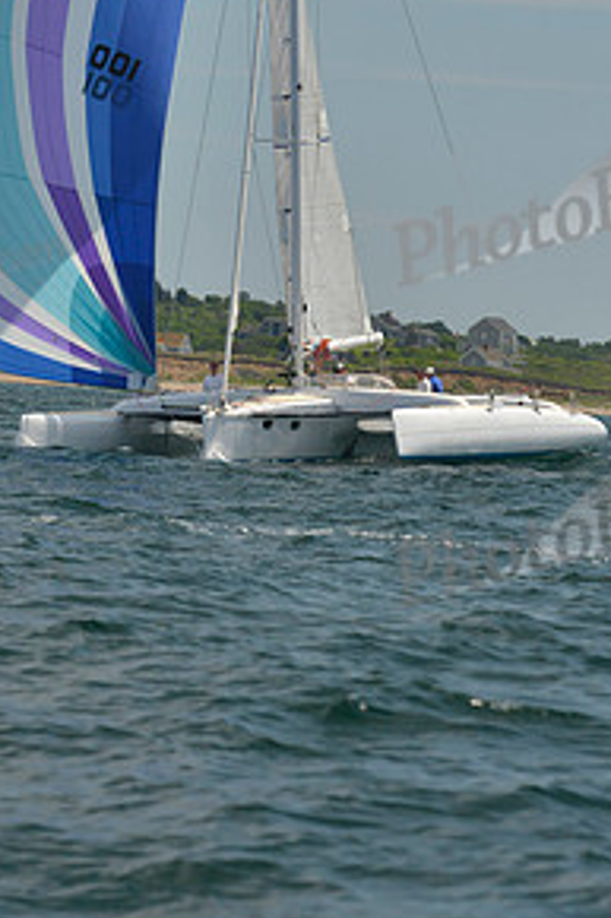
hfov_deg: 5.3
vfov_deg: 7.9
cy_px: 85
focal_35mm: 260
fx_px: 6627
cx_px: 230
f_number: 8
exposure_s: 1/800
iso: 400
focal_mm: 130
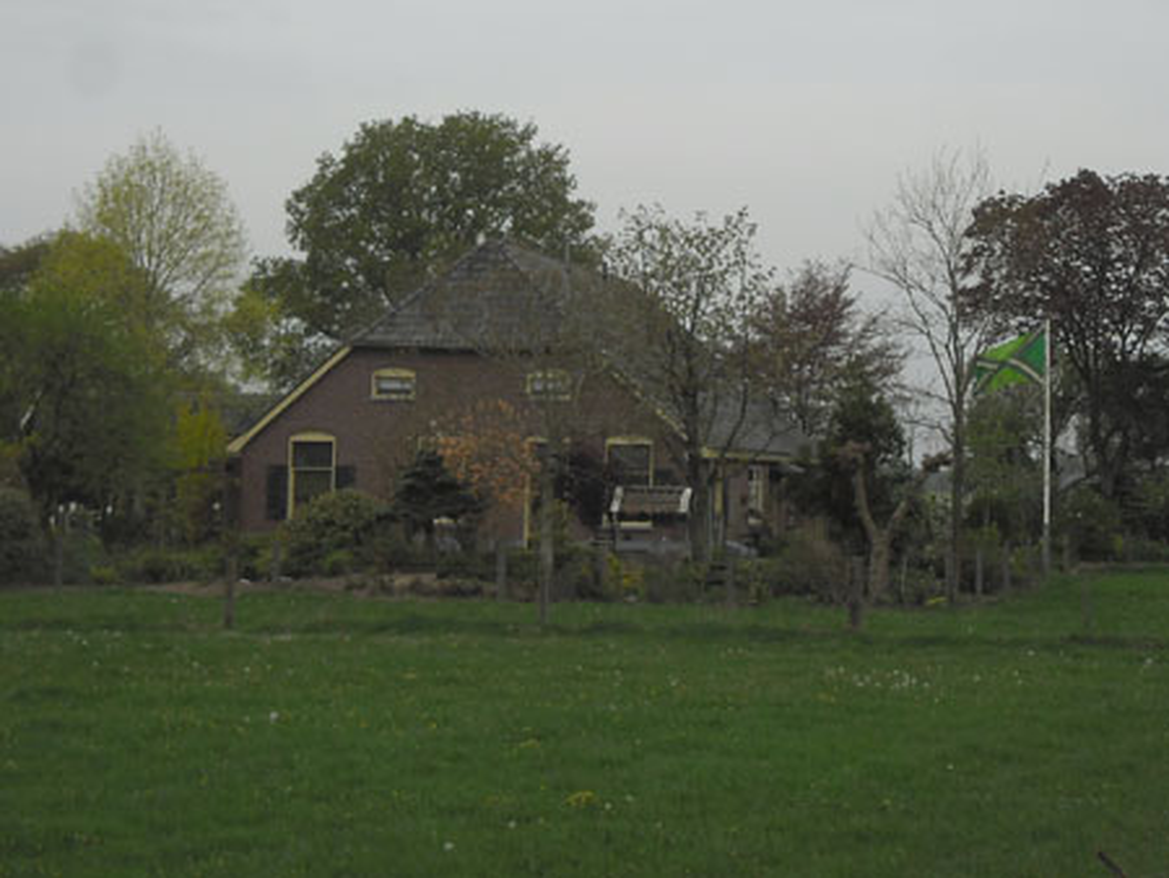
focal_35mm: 63
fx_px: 2129
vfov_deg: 23.3
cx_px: 584
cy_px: 439
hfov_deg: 30.7
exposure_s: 1/245
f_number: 5.7
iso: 80
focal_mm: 11.2
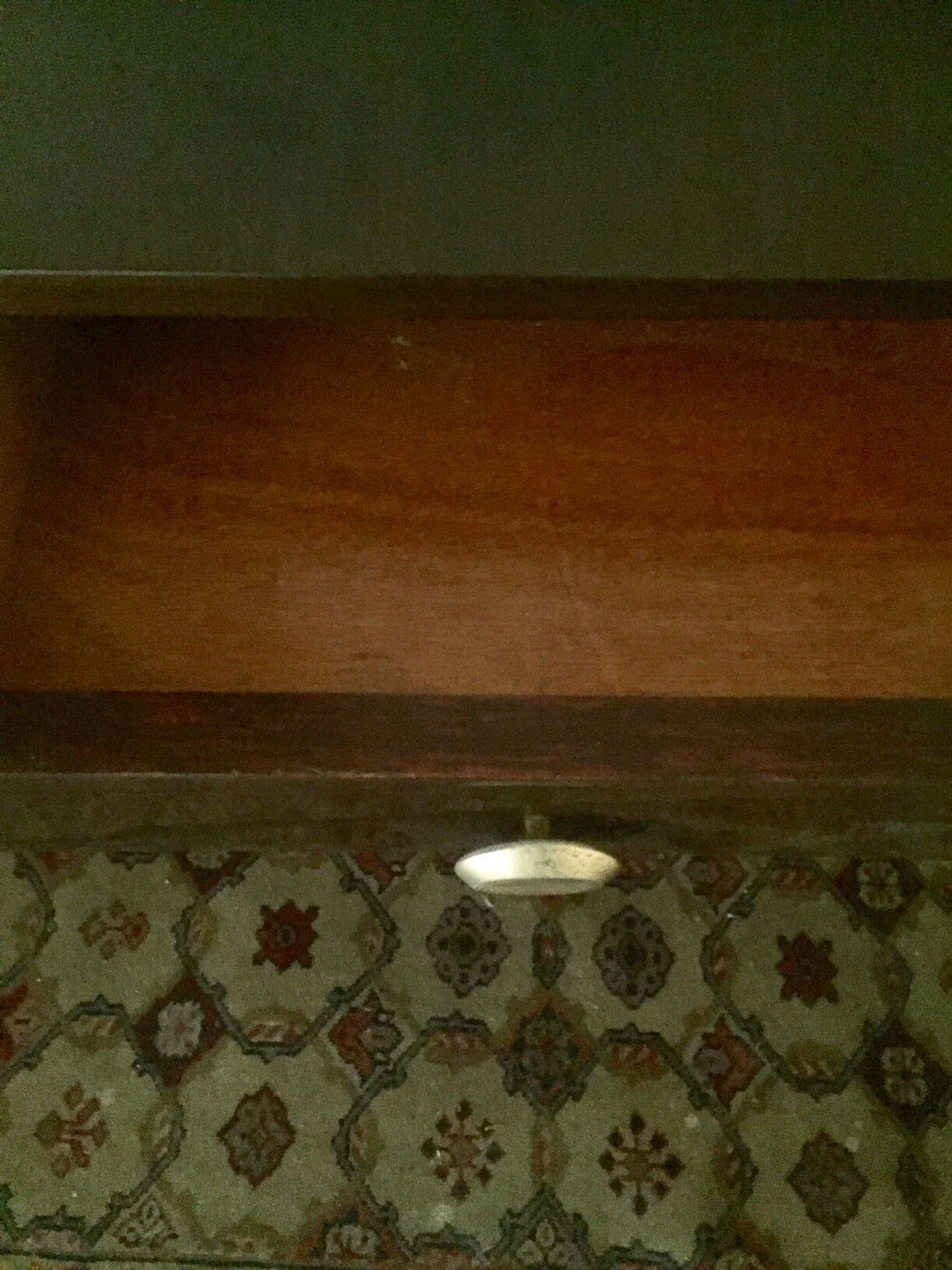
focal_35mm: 29
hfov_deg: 48.2
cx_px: 476
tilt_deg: -62.9
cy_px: 635
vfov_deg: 61.7
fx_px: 1063
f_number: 2.2
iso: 2000
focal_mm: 4.15
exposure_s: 1/17
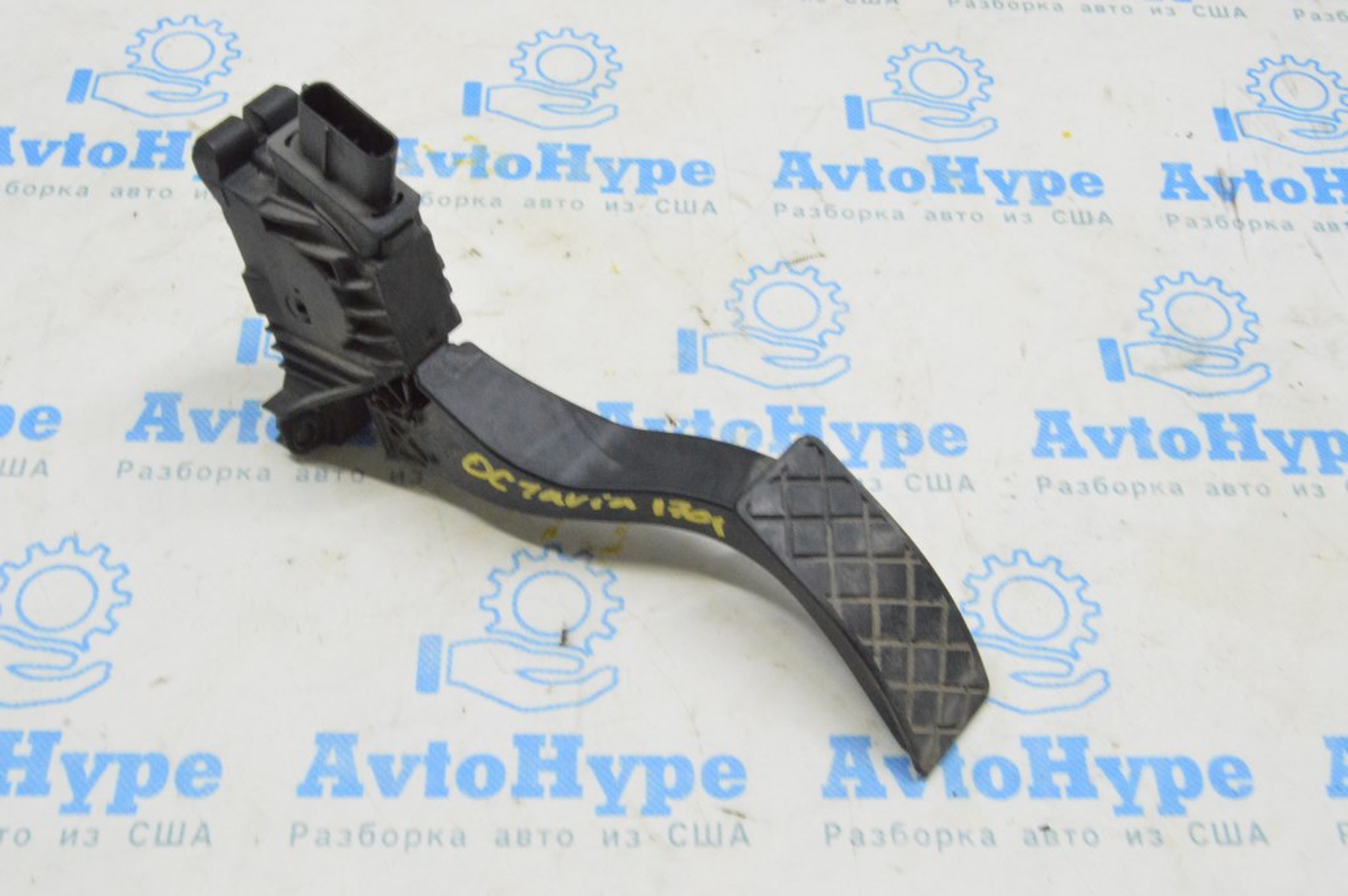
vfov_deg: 29.8
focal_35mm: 45
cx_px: 674
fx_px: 1684
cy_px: 448
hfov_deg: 43.6
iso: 6400
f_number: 20
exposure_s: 1/15
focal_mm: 30
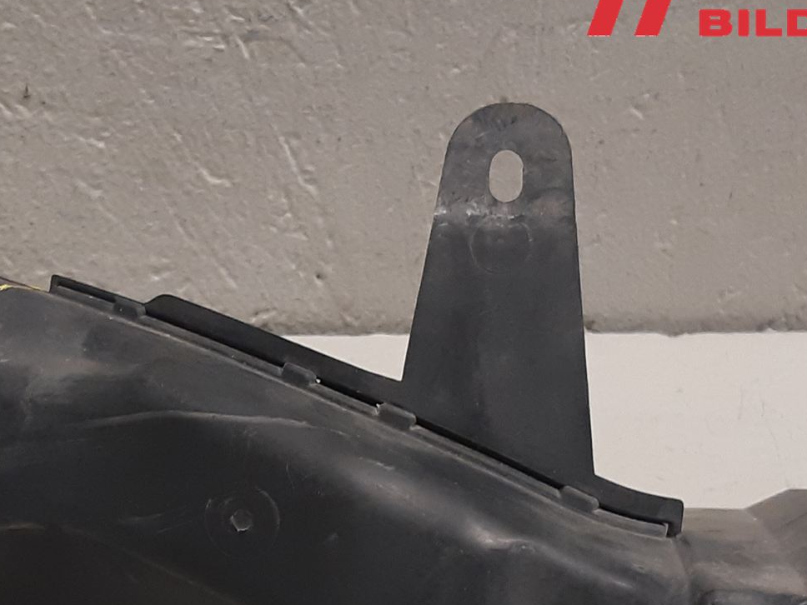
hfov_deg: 34.5
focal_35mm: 55
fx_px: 1282
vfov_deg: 25.8
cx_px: 245
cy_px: 535
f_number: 1.7
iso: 160
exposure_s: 1/50
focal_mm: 3.93
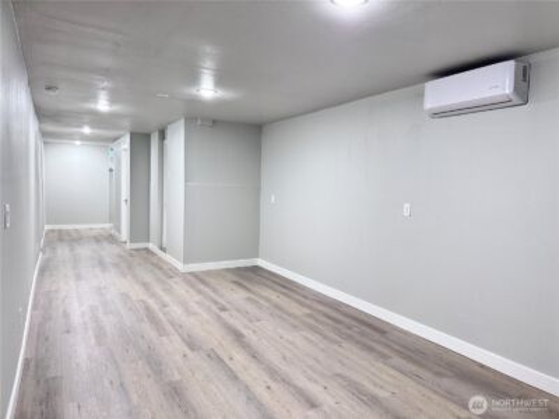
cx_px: 280
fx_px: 388
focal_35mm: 24
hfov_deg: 71.6
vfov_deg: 56.8
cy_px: 210
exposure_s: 1/60
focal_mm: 6.76
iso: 250
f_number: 1.78
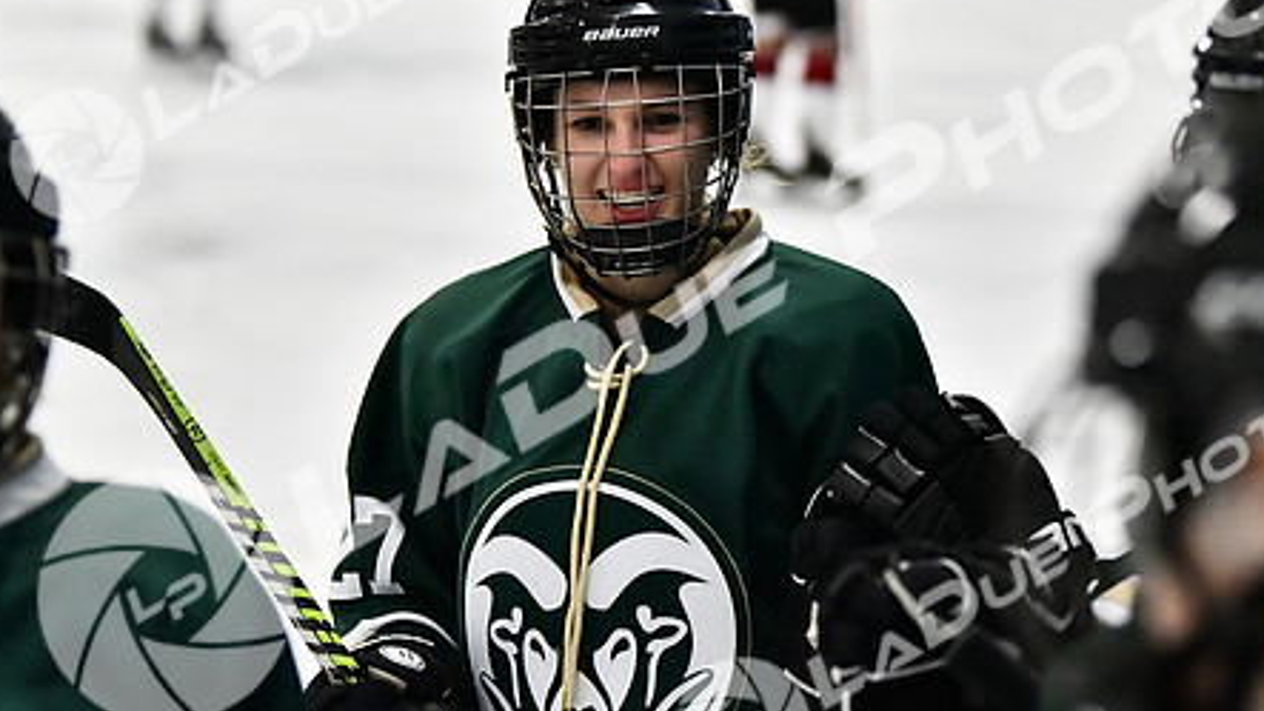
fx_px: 6557
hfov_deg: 11.0
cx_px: 671
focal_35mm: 196
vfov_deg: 6.2
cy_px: 304
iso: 8000
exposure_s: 1/1250
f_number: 2.8
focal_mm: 95
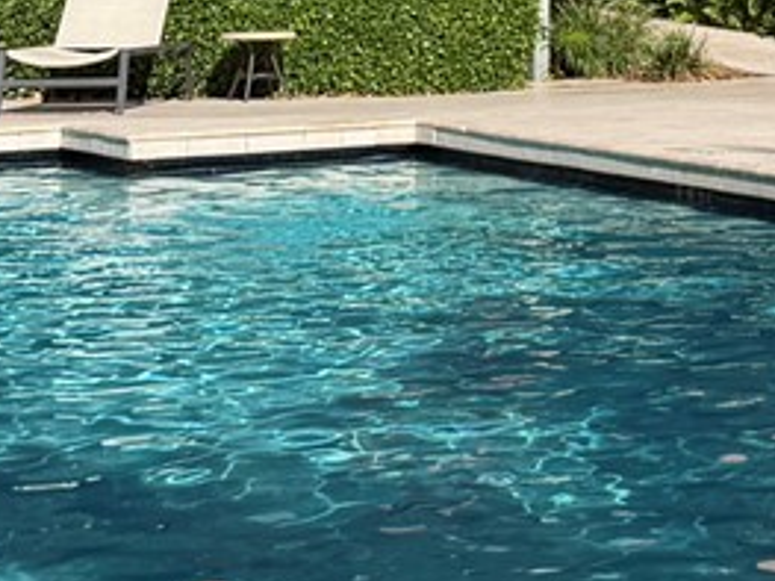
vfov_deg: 9.8
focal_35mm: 146
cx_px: 663
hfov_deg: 13.4
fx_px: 3267
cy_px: -369
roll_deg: +0.5
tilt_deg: +3.8
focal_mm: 6.76
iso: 80
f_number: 1.78
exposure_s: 1/4673
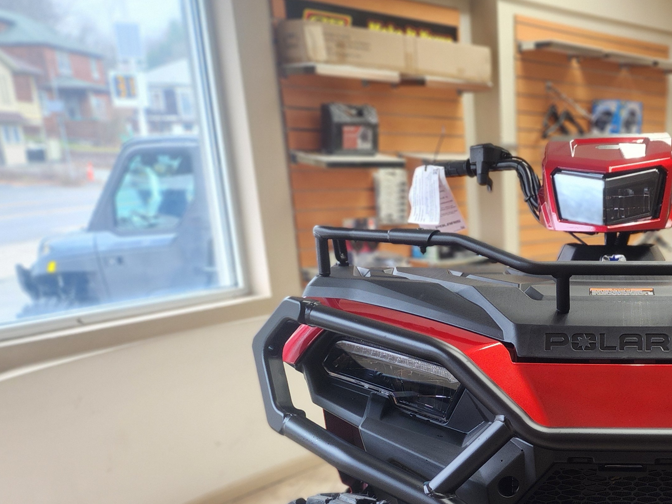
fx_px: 835
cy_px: 464
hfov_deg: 41.0
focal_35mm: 43
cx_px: 585
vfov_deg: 31.8
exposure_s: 1/60
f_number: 1.8
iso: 160
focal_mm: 6.4
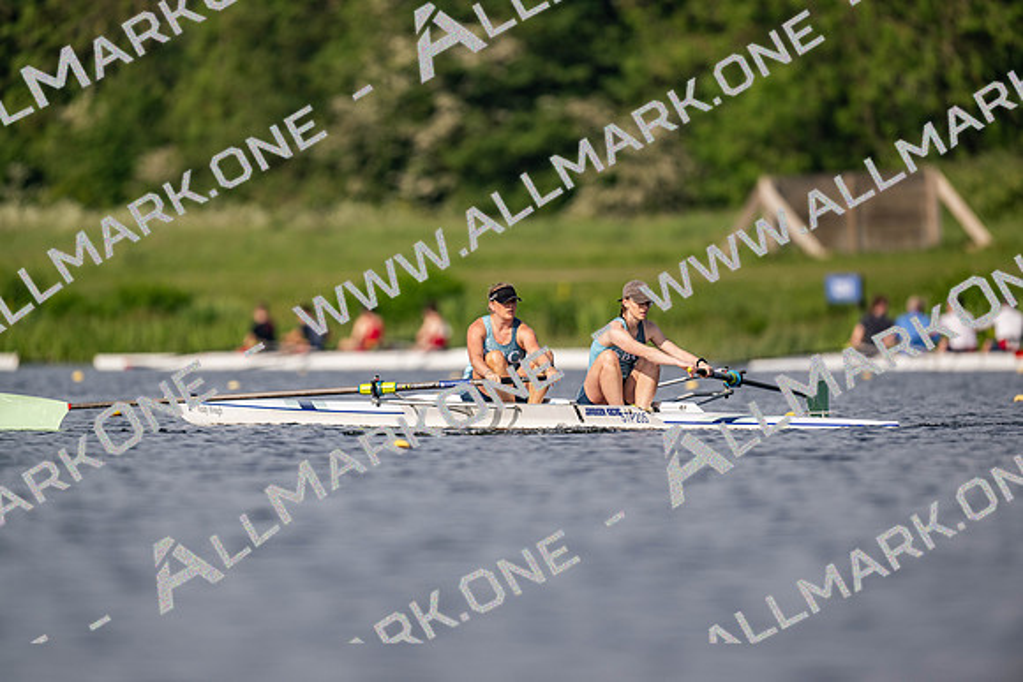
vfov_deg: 2.3
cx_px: 512
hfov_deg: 3.4
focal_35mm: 600
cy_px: 341
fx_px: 17053
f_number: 4
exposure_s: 1/2500
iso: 220
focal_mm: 600
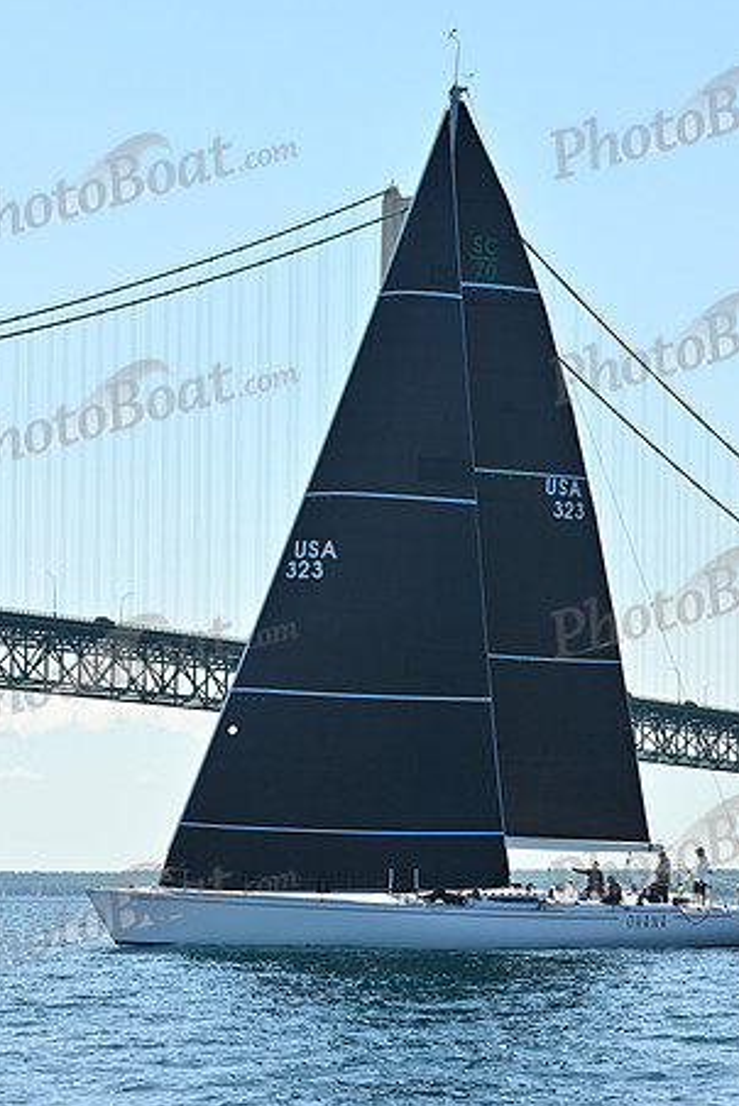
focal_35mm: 141
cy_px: 504
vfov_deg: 14.5
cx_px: 425
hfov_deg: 9.7
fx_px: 4335
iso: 320
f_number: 7.1
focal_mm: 110
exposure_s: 1/1000
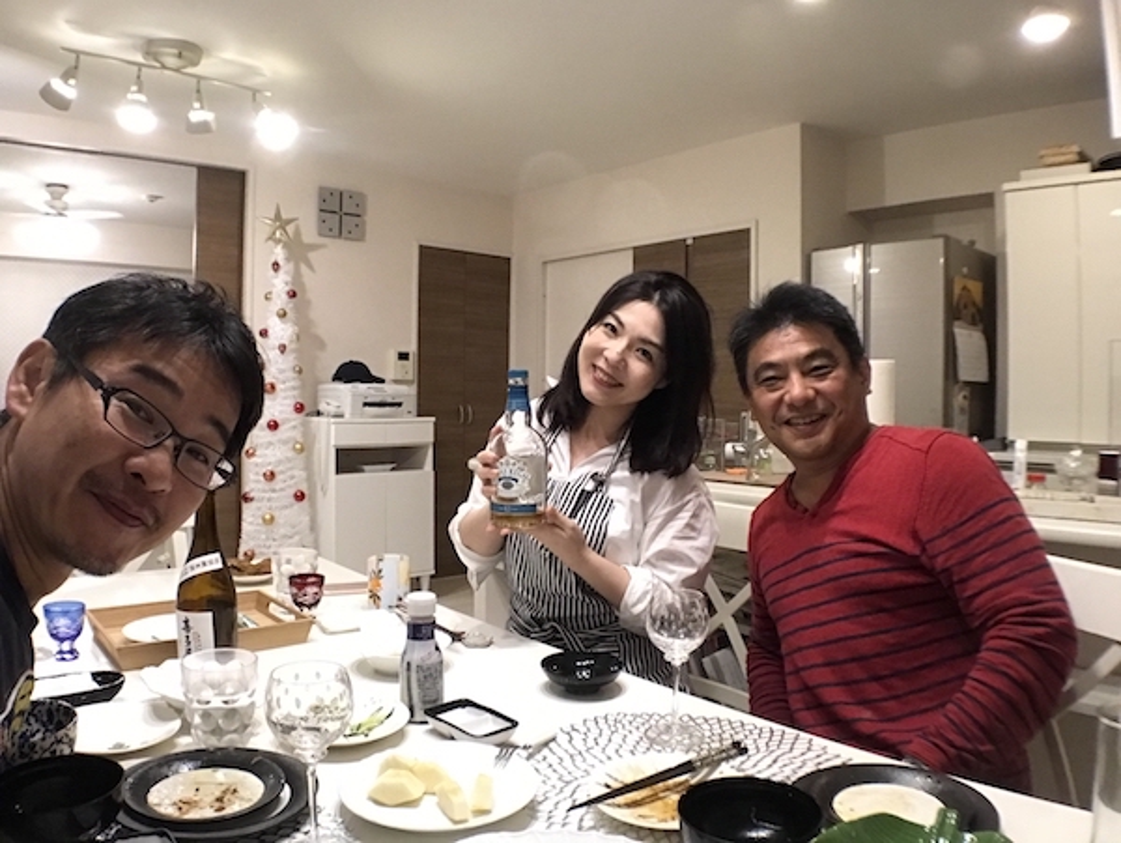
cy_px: 422
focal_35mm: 32
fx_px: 1037
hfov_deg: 56.8
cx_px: 560
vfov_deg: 44.2
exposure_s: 1/30
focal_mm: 2.87
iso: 200
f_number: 2.2
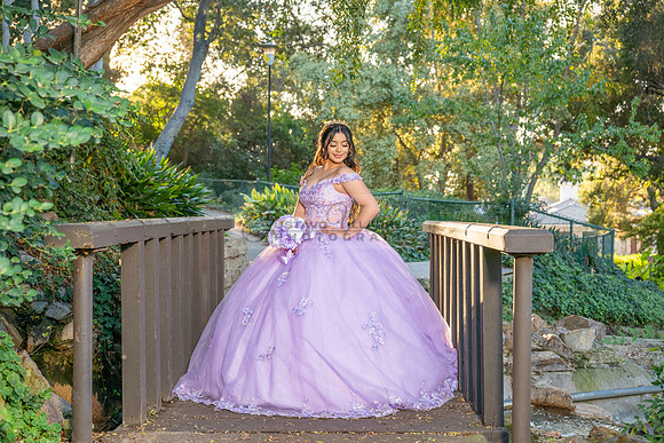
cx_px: 332
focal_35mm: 49
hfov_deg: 40.3
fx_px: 904
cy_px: 222
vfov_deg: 27.5
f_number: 4.5
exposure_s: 1/200
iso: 400
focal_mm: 49
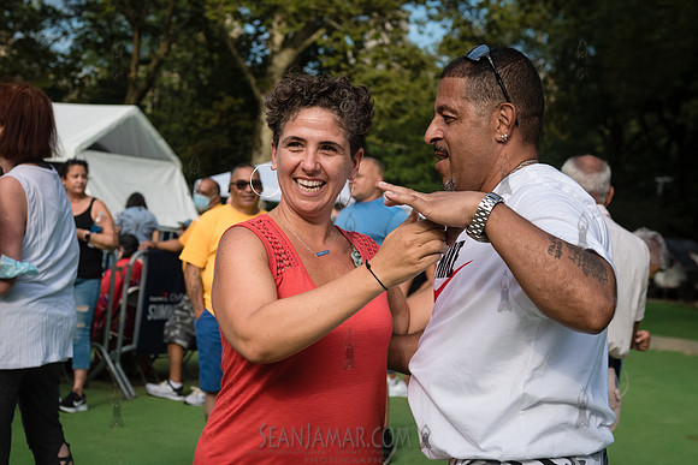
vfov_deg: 21.5
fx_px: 1223
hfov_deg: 31.7
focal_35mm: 63
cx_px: 273
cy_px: 287
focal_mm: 44
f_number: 4.5
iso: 500
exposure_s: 1/2500
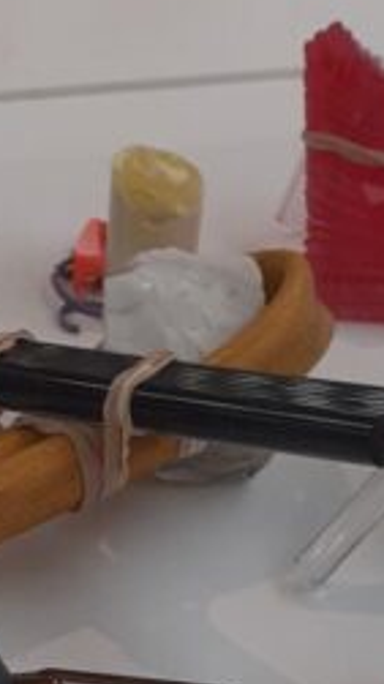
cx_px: 25
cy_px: 785
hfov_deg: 10.0
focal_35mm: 120
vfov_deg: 17.2
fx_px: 2174
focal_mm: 3.6
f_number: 1.9
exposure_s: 1/100
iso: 50
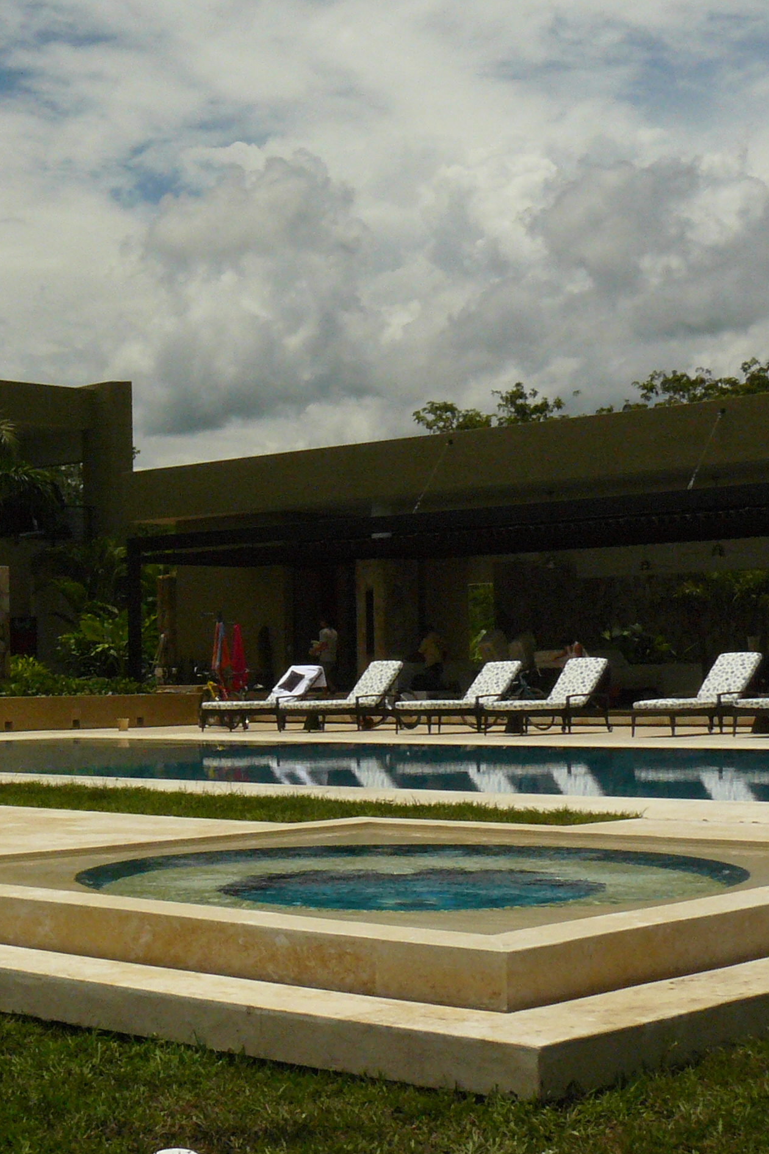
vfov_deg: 32.4
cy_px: 574
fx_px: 1986
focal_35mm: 62
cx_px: 53
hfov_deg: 21.4
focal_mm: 6.1
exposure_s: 1/2000
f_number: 8
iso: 200
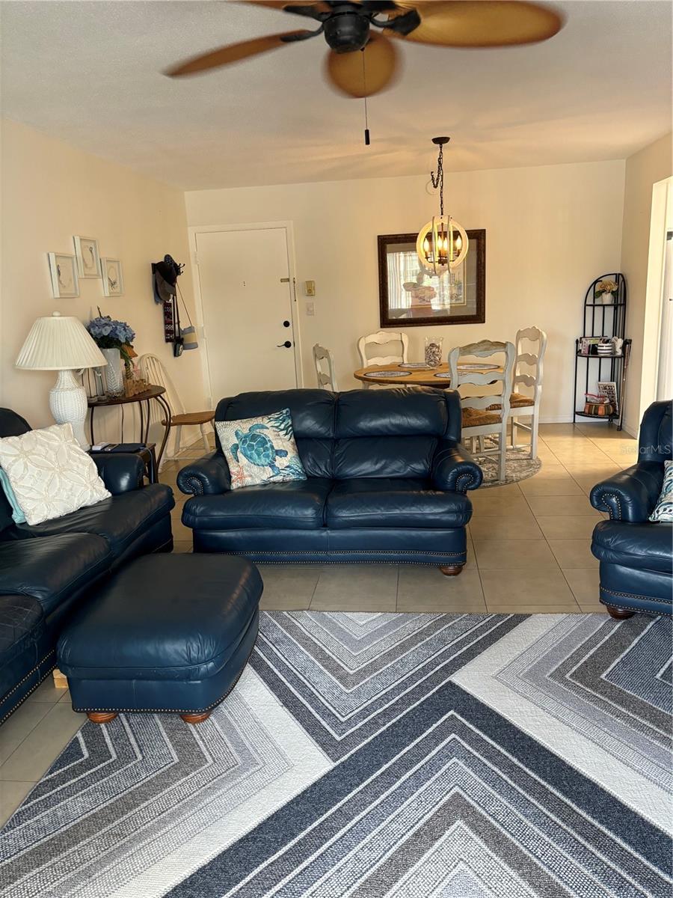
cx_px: 336
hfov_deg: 53.1
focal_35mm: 26
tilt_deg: -13.9
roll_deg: +2.2
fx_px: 674
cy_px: 449
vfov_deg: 67.3
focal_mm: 5.96
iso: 250
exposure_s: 1/60
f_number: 1.6
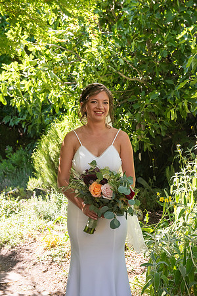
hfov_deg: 23.4
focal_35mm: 58
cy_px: 148
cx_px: 98
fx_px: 476
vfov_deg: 34.5
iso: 640
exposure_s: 1/500
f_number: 5
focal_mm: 58
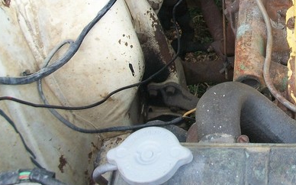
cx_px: 295
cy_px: -17
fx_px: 564
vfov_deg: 17.9
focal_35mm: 70
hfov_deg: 27.7
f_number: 2.9
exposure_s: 1/125
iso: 80
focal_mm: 5.7
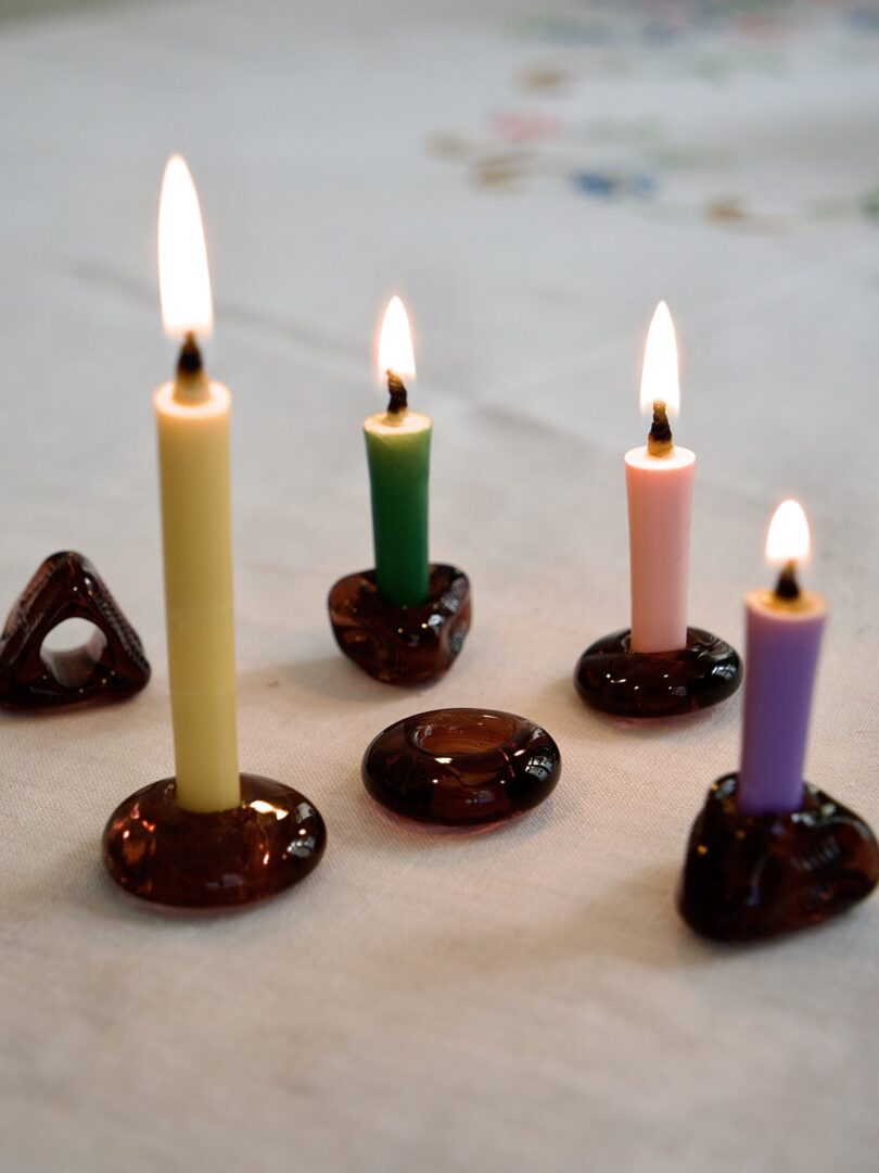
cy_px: 586
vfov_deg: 24.4
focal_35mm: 80
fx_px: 2709
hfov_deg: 18.4
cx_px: 440
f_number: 3.9
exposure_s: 1/160
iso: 200
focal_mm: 40
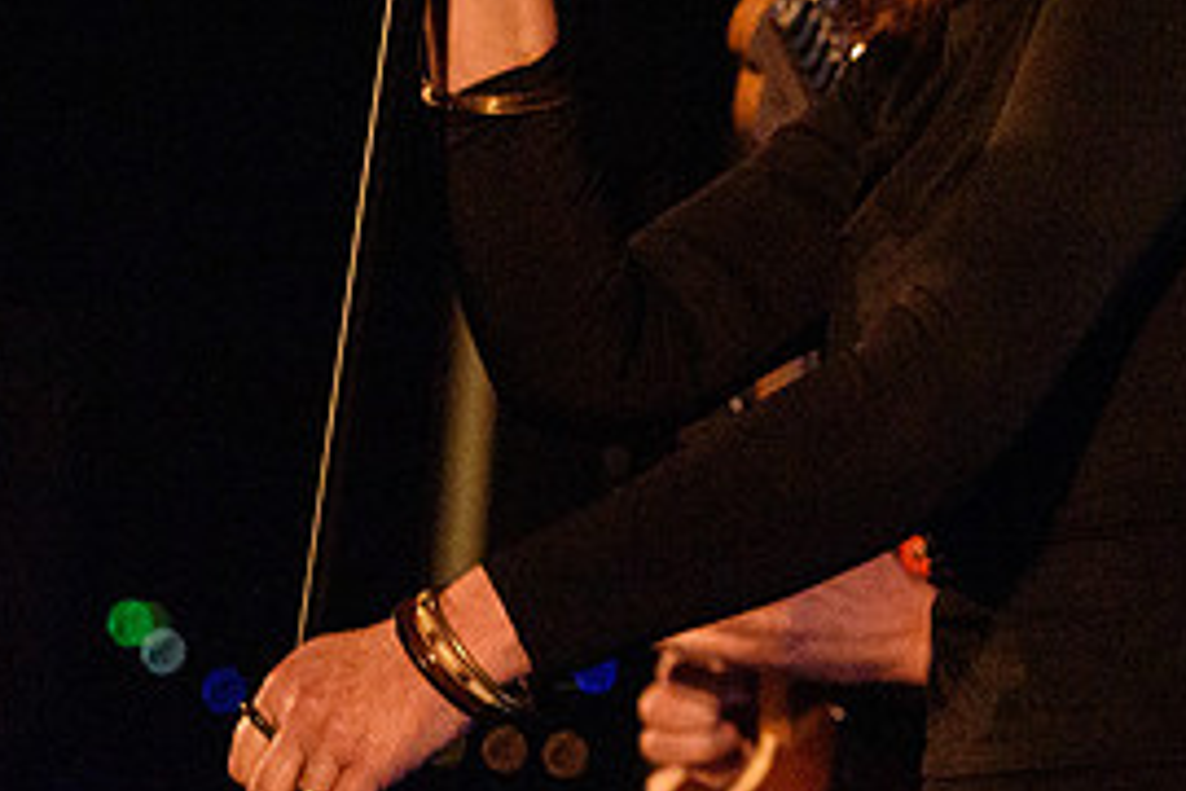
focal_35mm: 1122
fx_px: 36961
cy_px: -145
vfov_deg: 1.2
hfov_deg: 1.8
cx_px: 874
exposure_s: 1/125
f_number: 5.6
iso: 4000
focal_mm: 360
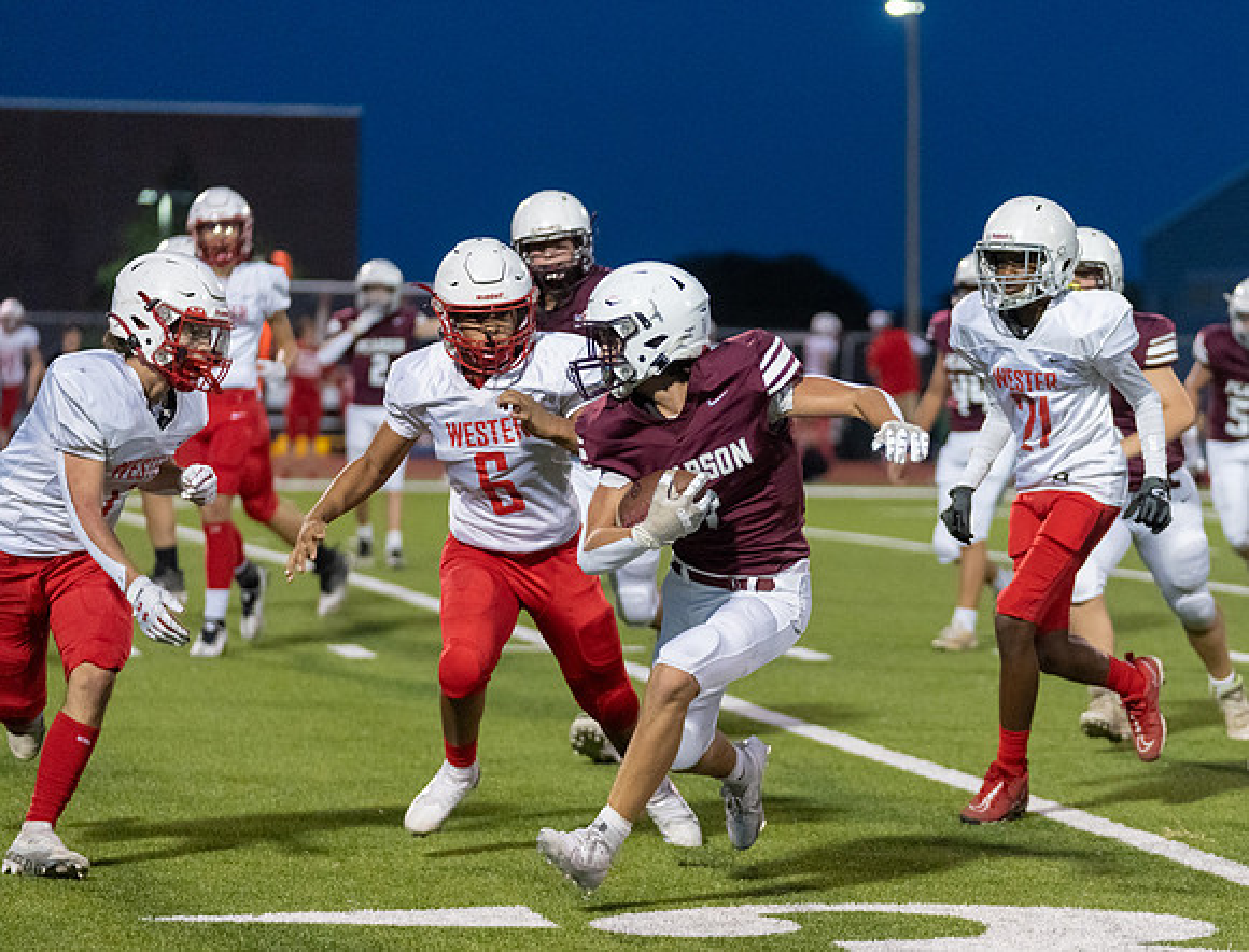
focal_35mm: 153
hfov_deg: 12.8
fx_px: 5556
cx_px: 801
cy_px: 533
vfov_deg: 9.8
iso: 5000
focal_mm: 118
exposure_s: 1/1250
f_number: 2.8
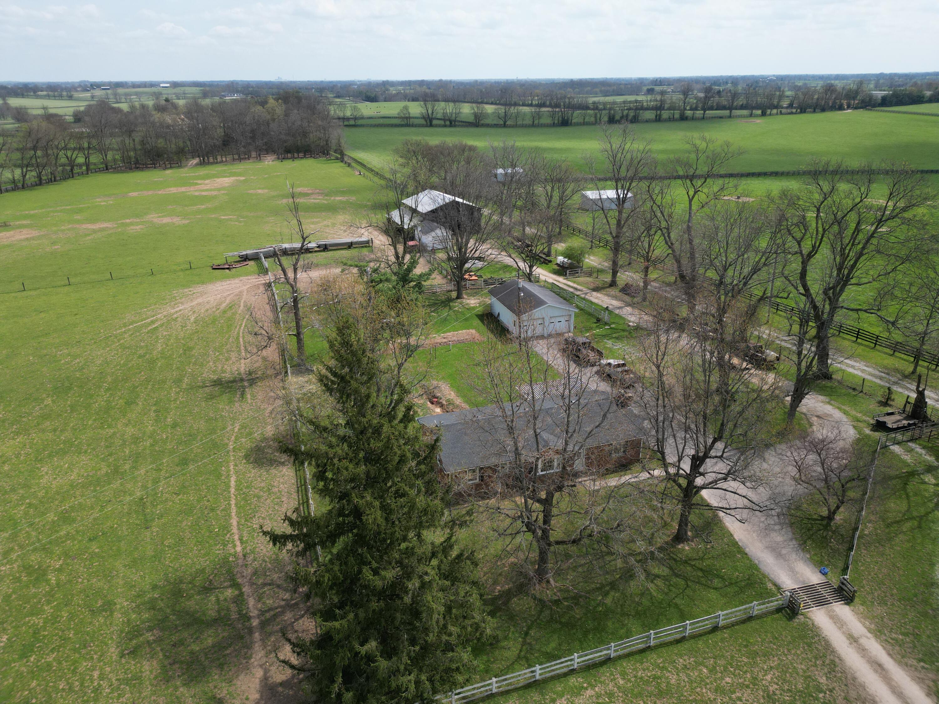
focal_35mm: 24
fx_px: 651
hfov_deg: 71.6
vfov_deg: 56.8
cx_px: 470
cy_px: 352
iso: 200
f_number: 1.7
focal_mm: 6.72
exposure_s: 1/3200
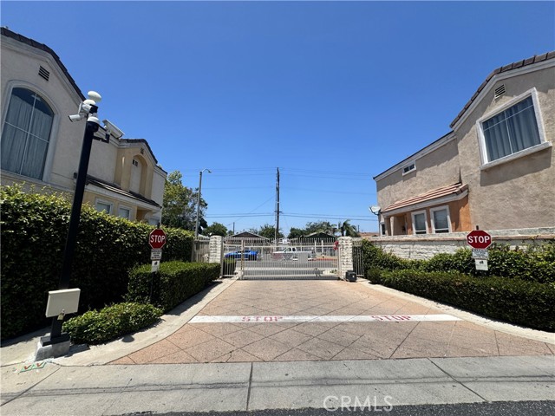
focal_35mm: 14
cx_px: 278
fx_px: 224
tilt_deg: +9.3
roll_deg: -1.6
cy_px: 208
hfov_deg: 102.1
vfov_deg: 85.7
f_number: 2.2
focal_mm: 2.22
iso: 50
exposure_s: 1/2584
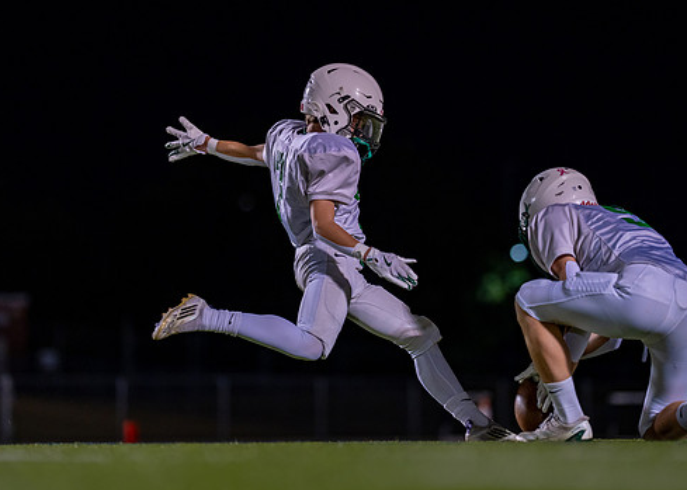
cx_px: 320
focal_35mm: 184
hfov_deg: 10.9
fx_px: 3589
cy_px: 200
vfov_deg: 7.8
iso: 1250
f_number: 1.8
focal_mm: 135
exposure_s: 1/1250
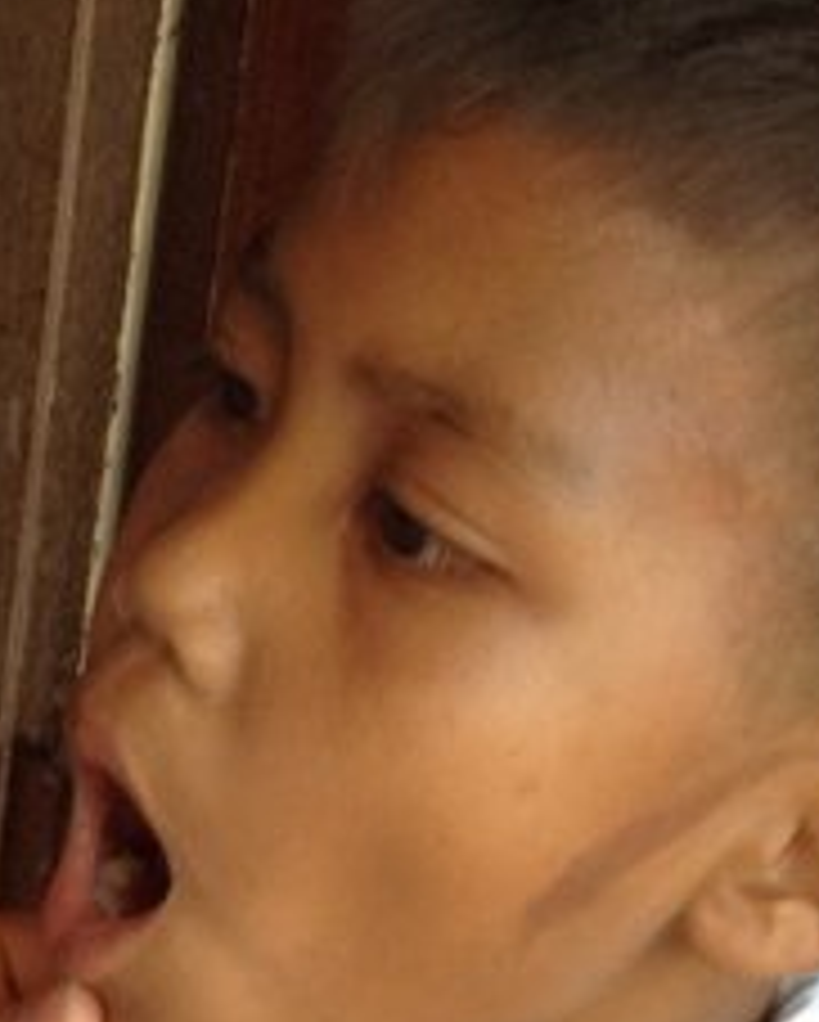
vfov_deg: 11.9
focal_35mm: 154
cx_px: -842
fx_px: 4660
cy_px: 1621
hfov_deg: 9.4
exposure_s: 1/139
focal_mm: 4.28
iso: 64
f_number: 2.4
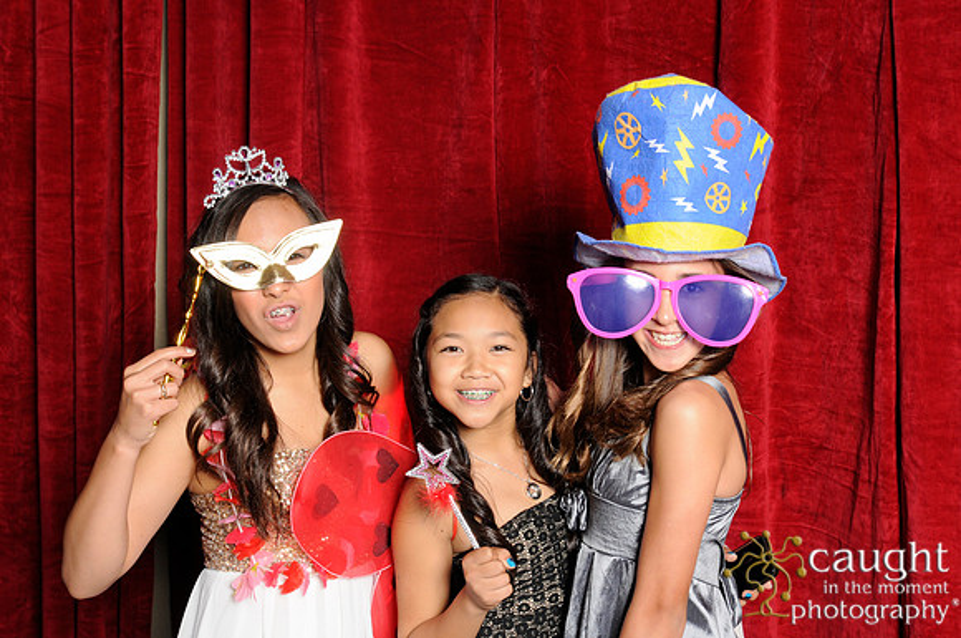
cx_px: 480
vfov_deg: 28.0
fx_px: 1280
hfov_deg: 41.2
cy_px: 319
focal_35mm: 48
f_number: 8
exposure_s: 1/60
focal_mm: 32
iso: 400
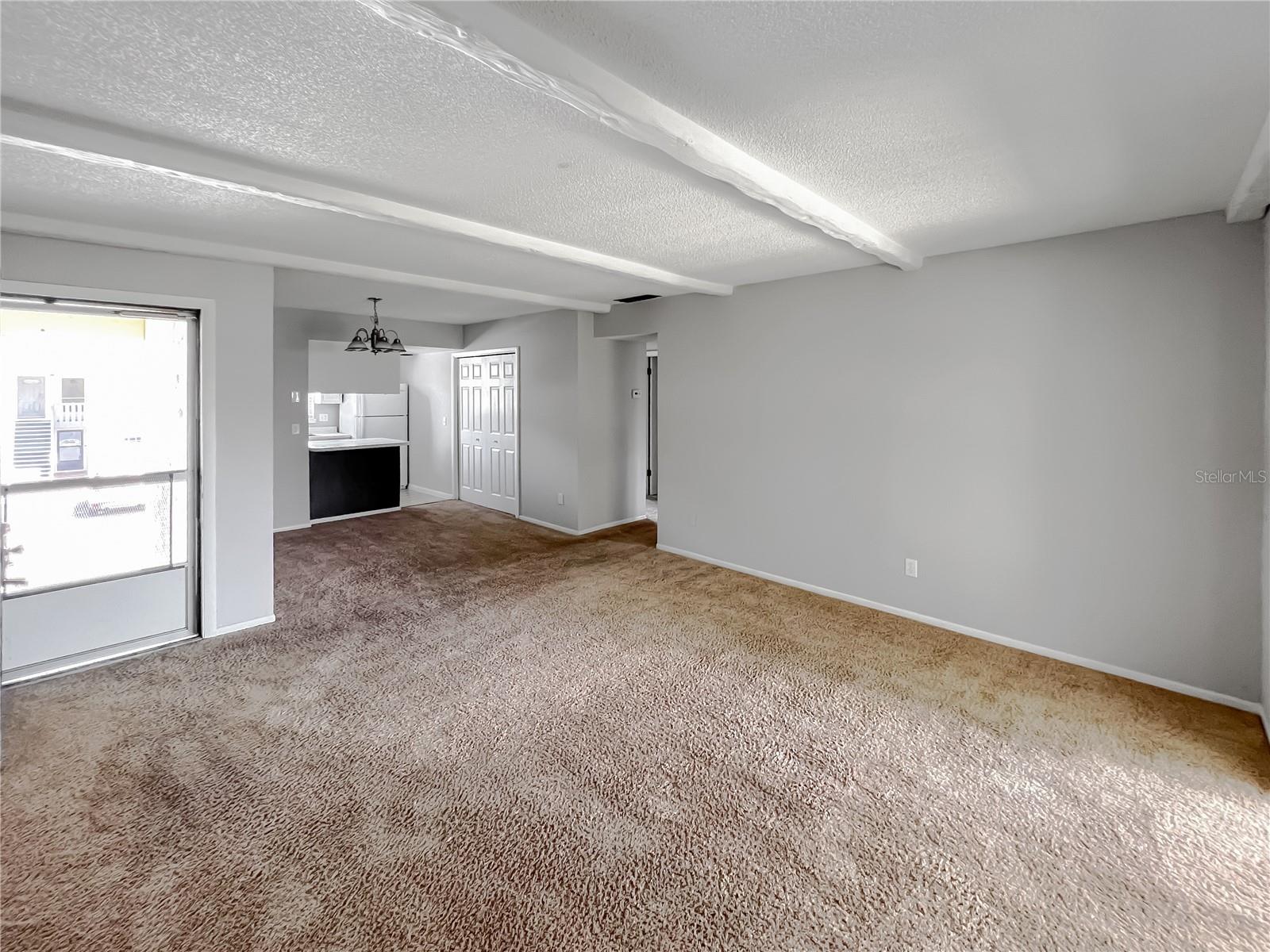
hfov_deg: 106.2
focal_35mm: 13
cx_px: 635
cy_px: 476
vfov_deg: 89.9
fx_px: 477
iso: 320
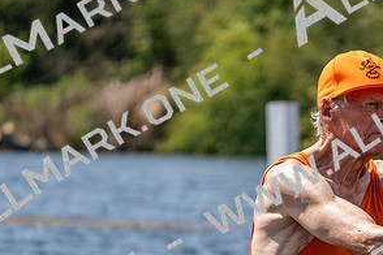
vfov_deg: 3.5
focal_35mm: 394
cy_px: 237
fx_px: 4191
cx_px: 365
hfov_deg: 5.2
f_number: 5.6
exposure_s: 1/2000
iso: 250
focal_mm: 200
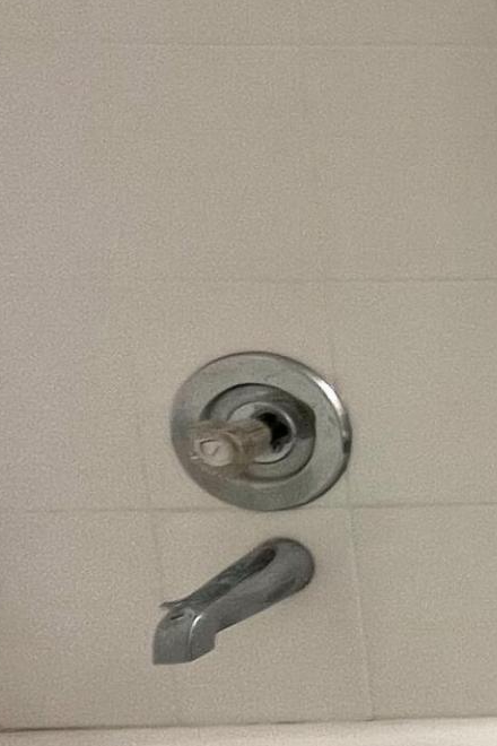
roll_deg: -1.0
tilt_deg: -8.5
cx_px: 1519
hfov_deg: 11.3
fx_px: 1222
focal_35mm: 59
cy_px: 85
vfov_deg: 32.4
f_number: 1.8
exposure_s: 1/120
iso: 32
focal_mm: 1.57
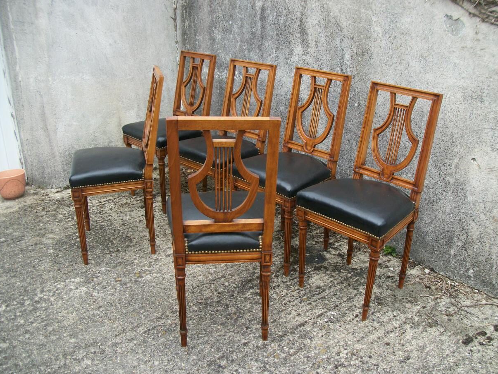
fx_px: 489
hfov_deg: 53.9
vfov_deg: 41.8
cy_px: 197
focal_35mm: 34
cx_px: 261
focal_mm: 5.7
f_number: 2.9
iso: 80
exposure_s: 1/200
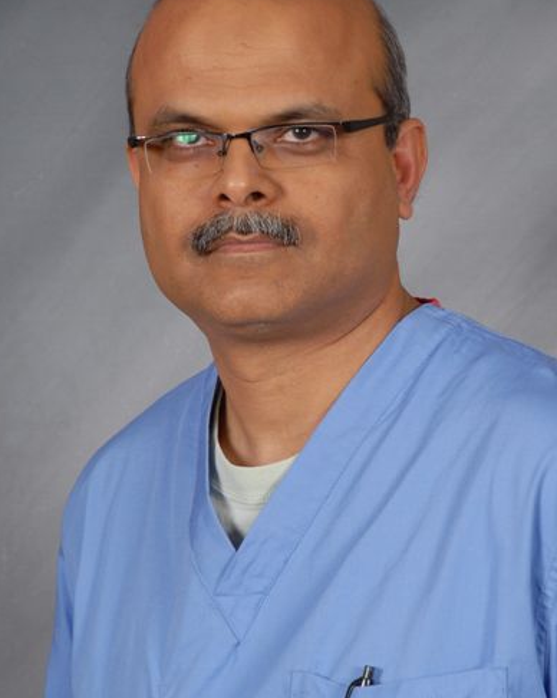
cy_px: 263
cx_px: 267
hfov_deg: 14.8
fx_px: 2146
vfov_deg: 18.4
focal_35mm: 104
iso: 100
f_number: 10
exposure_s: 1/125
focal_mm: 56
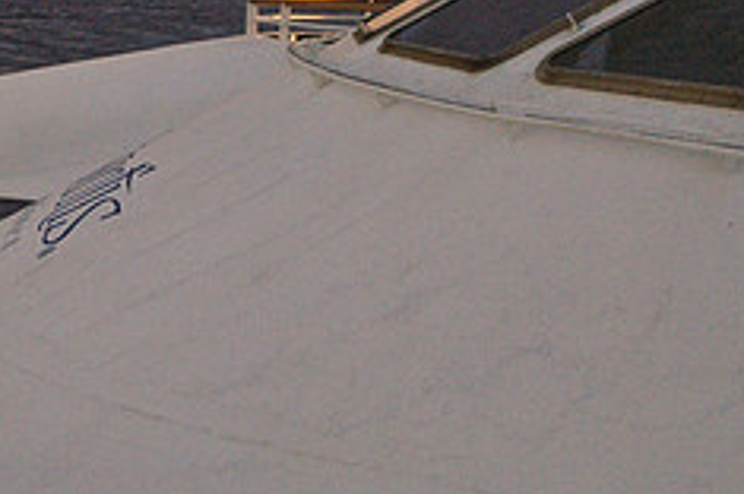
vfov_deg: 15.2
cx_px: 0
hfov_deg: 22.1
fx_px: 1837
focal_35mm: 89
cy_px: 60
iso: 800
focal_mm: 24
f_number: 7.1
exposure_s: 1/200
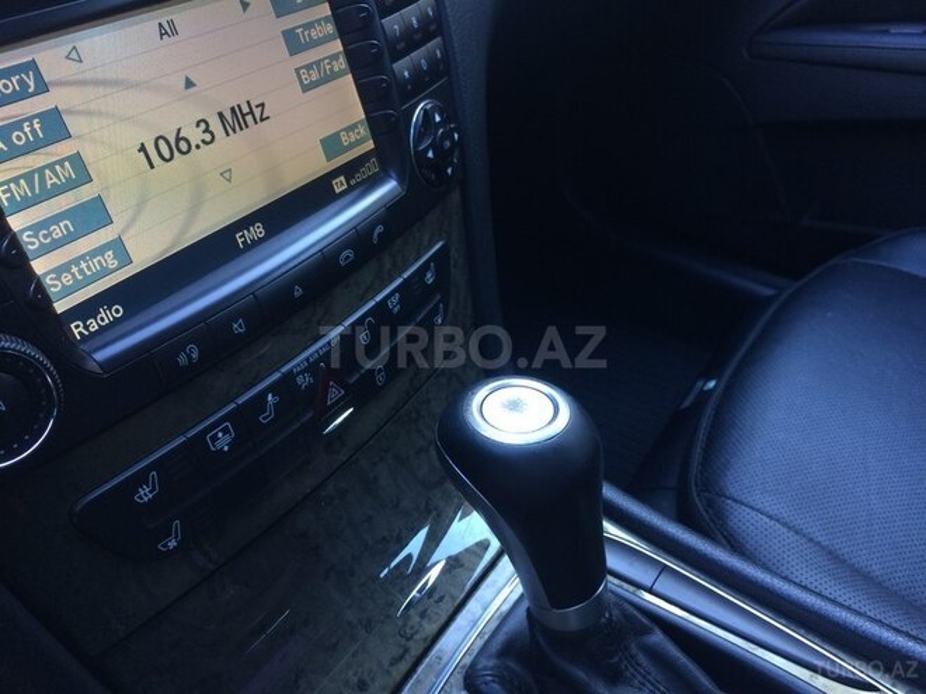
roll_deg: -2.0
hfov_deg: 61.7
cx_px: 463
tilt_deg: -36.3
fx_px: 776
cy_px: 347
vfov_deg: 48.2
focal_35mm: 29
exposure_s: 1/33
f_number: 2.2
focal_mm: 4.15
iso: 40
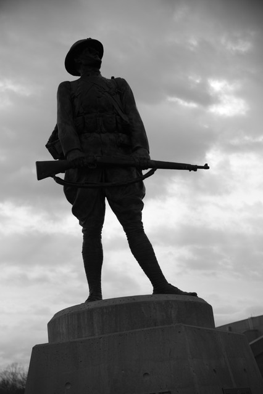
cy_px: 197
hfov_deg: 27.0
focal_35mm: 50
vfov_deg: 39.6
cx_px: 132
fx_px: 548
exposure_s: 1/4000
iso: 320
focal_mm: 50
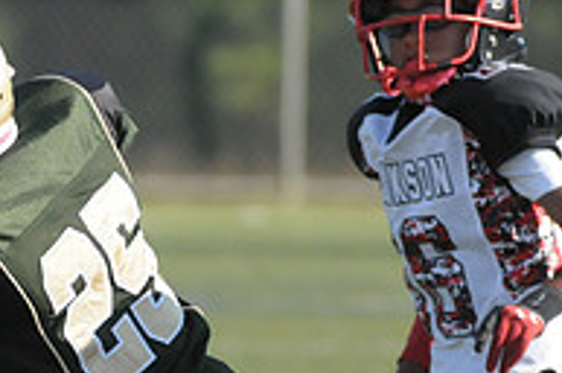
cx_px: 114
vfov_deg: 1.4
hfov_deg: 2.2
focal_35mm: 946
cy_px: 549
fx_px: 14743
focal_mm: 210
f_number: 4
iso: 1600
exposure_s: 1/6400
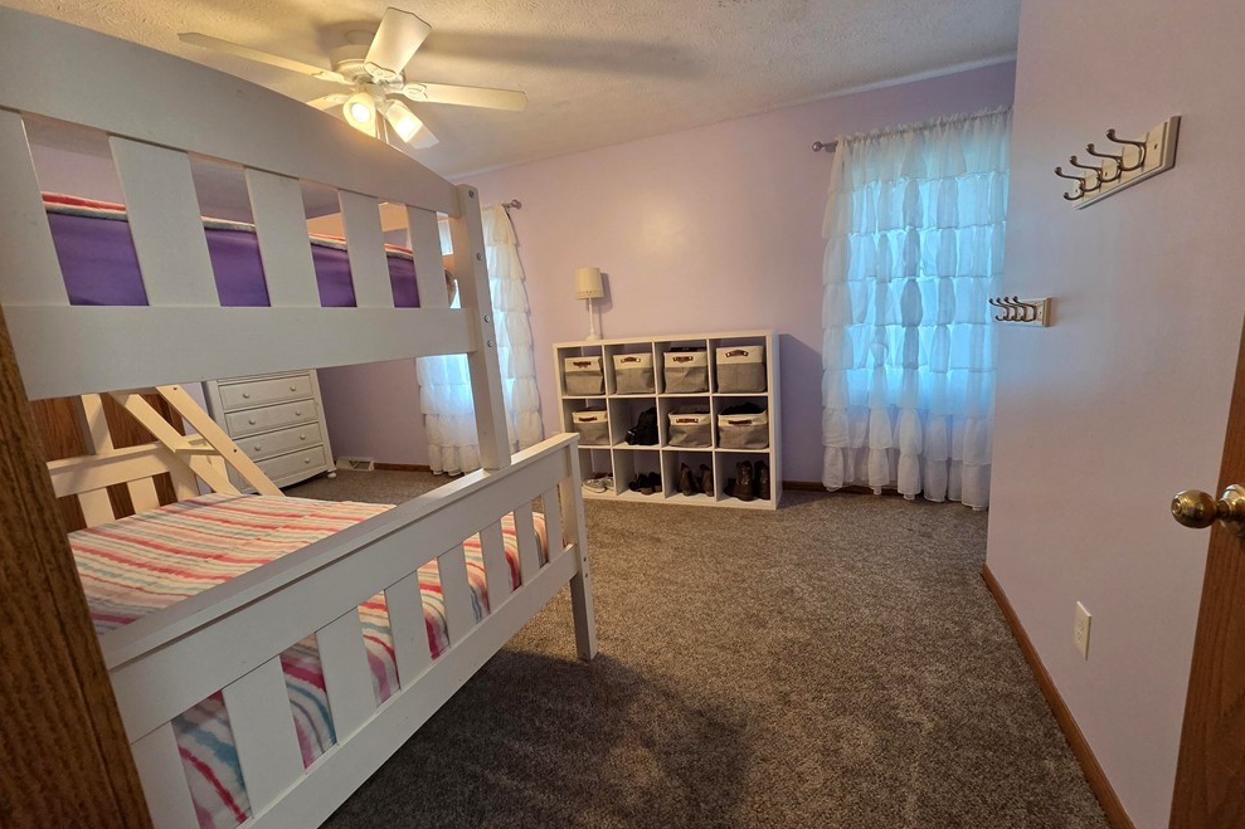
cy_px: 434
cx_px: 629
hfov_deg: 104.3
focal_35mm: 14
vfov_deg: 81.1
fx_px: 484
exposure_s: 1/60
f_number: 2.2
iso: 320
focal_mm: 2.2
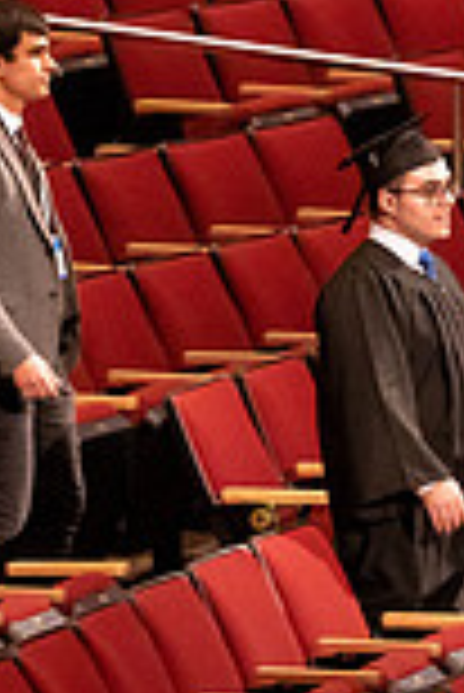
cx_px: 208
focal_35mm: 805
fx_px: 15527
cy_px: 171
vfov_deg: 2.6
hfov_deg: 1.7
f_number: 2.8
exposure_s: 1/160
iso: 5000
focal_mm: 200
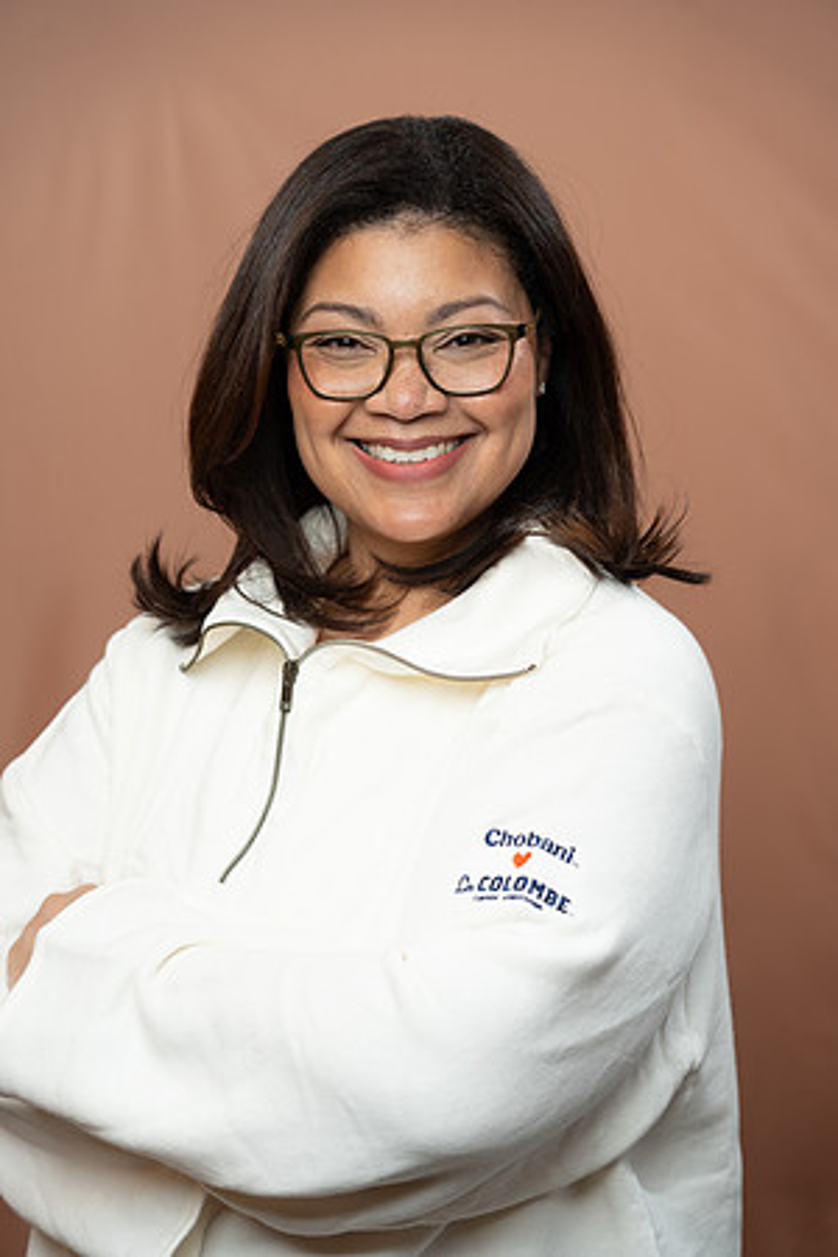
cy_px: 628
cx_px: 419
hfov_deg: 16.7
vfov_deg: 24.8
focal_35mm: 82
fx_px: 2863
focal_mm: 82
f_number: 4
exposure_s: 1/160
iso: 320
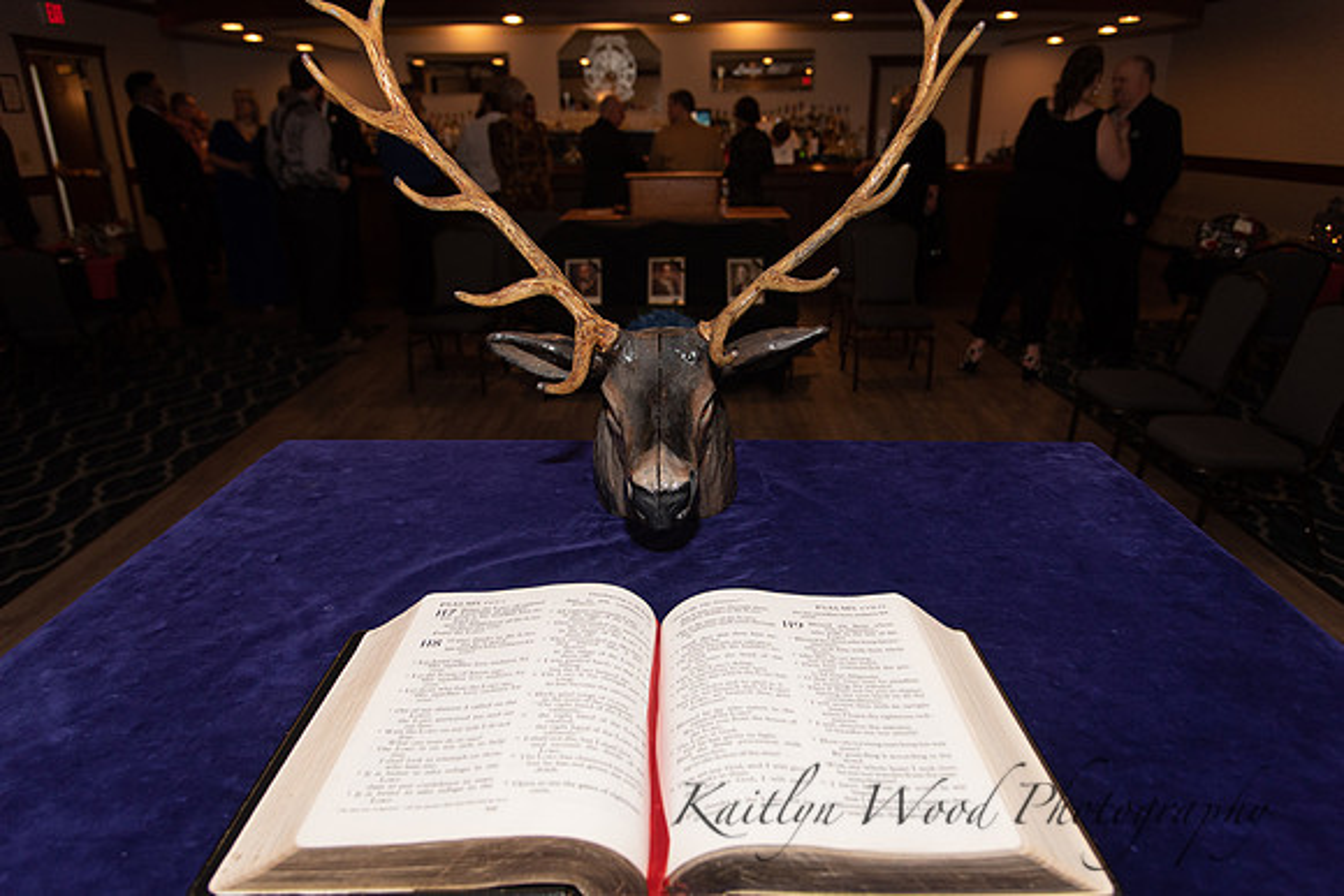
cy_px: 448
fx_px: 896
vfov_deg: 53.2
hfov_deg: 73.7
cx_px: 672
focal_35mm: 24
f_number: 4
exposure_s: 1/200
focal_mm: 24
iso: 800
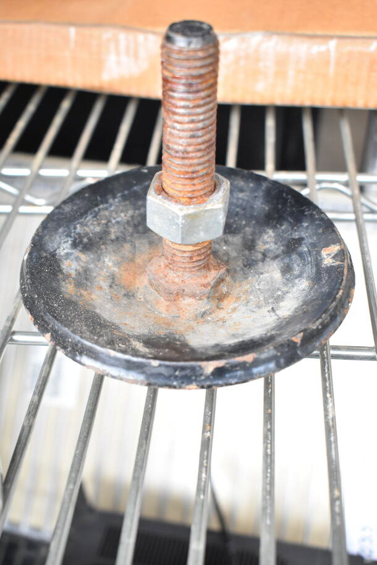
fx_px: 706
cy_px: 282
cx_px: 188
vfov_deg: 43.6
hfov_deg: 29.9
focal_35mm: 45
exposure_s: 1/125
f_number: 5.6
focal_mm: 30
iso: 1600
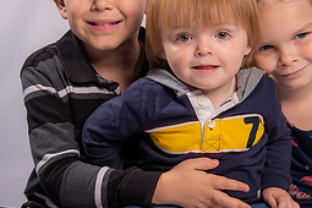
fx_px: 945
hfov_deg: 18.7
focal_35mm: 109
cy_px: 138
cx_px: 188
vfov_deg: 12.6
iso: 125
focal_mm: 48
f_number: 5
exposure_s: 1/160
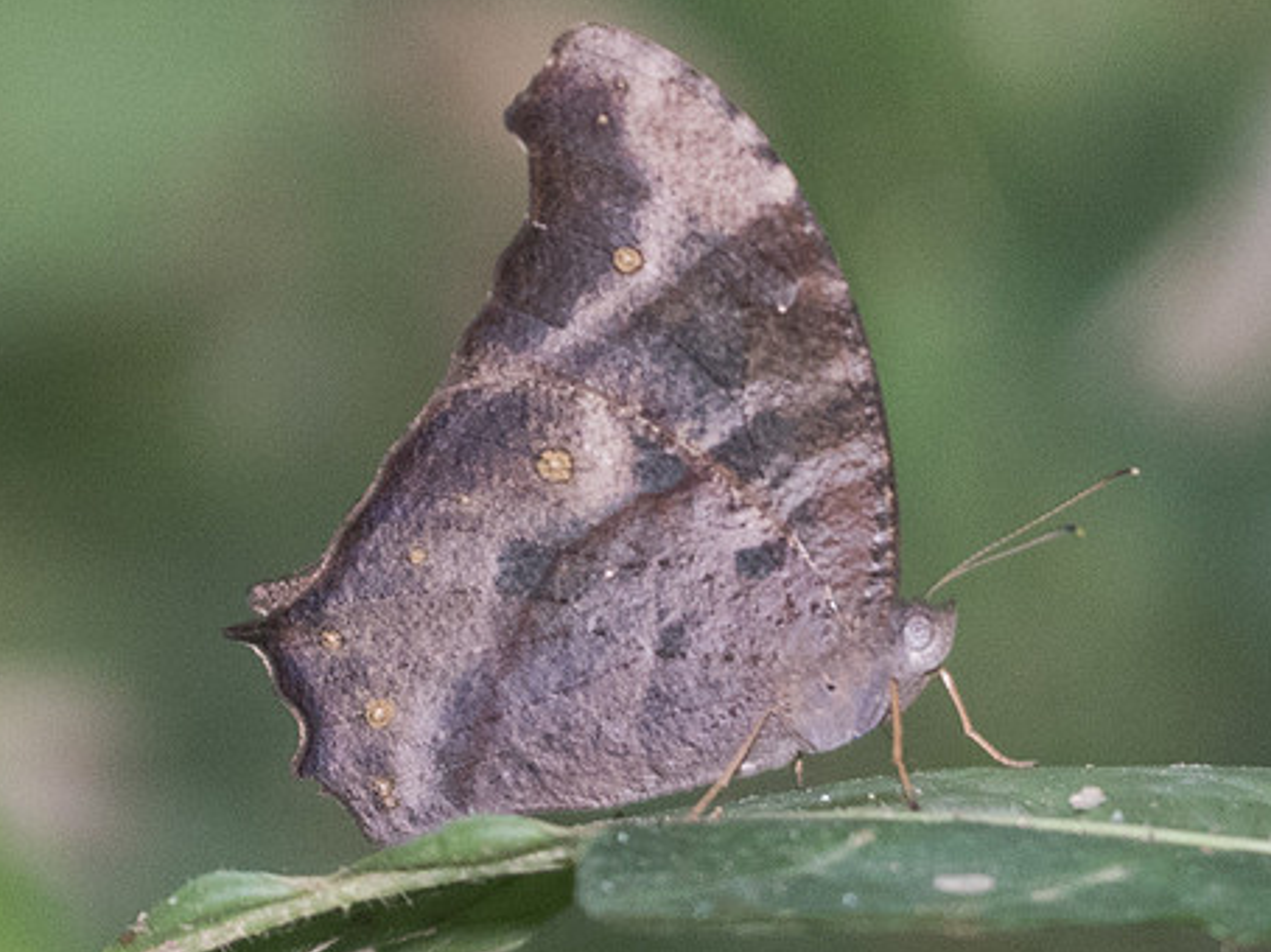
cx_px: 774
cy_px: 499
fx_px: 36147
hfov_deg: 2.0
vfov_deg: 1.5
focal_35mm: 985
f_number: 3
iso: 800
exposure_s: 1/250
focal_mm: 150
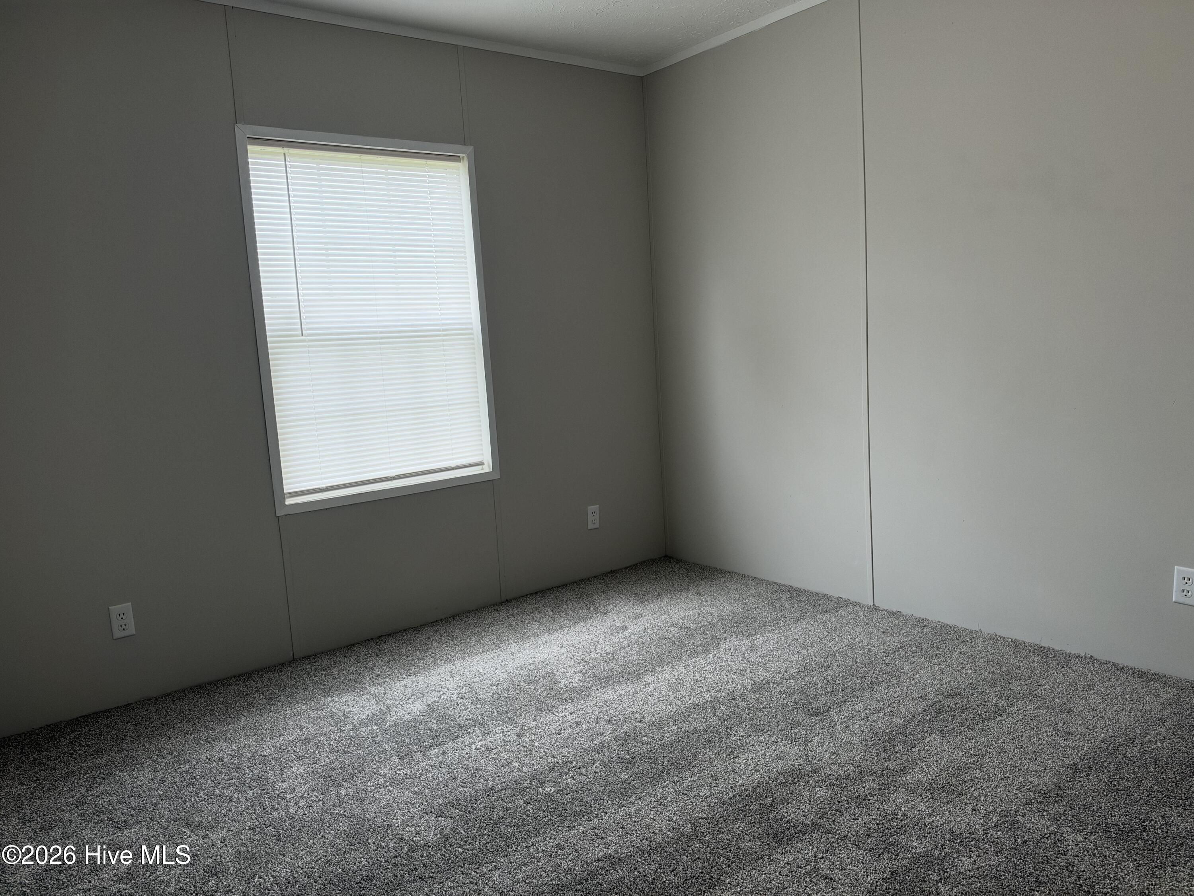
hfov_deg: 71.6
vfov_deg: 56.8
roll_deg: +3.1
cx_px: 597
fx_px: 828
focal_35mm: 24
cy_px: 448
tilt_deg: -6.7
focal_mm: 6.93
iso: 200
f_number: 1.8
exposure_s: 1/179
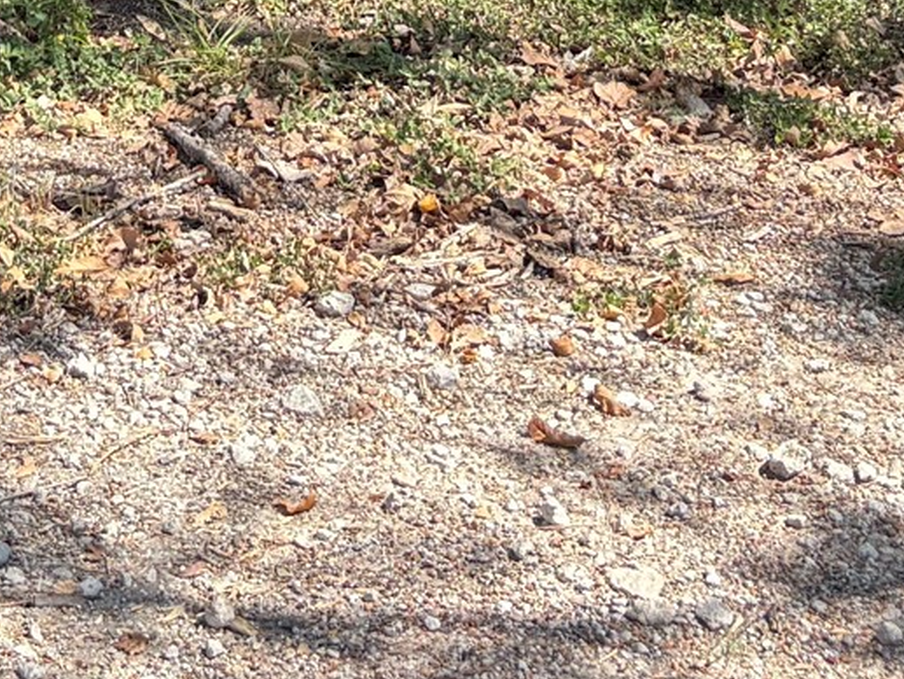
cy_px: -569
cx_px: 142
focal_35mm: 103
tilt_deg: -4.0
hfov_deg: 18.8
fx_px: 2690
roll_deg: -0.6
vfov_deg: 12.9
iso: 50
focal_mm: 5.96
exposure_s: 1/801
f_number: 1.6
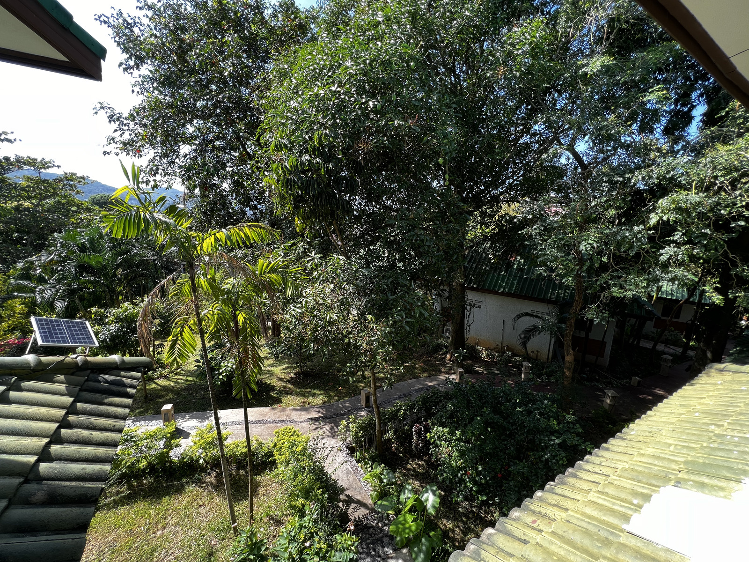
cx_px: 374
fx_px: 281
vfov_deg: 89.9
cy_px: 281
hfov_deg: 106.2
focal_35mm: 13
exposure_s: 1/190
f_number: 1.8
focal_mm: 1.57
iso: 32
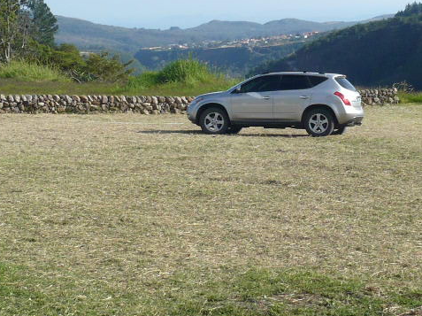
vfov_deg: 15.7
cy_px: 131
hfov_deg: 20.8
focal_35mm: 94
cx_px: 284
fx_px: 1145
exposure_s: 1/200
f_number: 8
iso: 100
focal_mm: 5.8
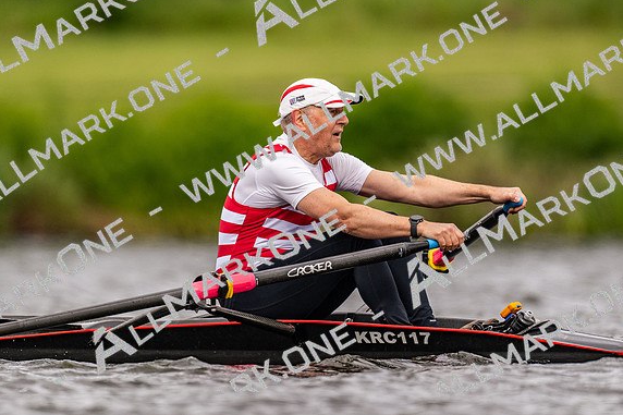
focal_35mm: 913
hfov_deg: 2.3
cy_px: 206
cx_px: 314
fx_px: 15794
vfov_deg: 1.5
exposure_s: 1/2500
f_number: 4
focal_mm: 600
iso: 640
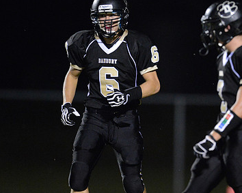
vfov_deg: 2.5
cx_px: 166
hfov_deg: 3.1
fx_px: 4404
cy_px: 109
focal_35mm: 615
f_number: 2.8
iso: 12800
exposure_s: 1/640
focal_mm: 400
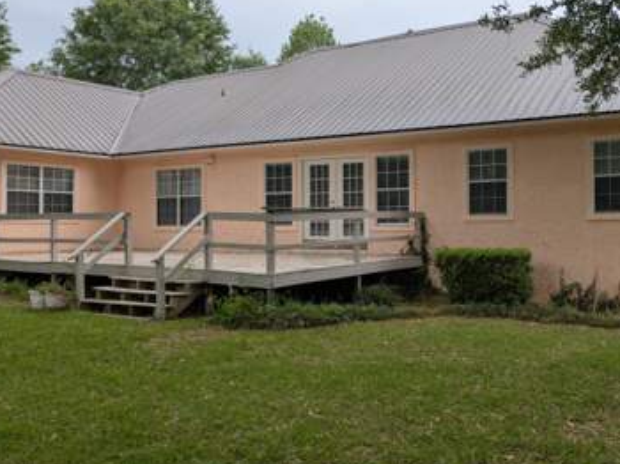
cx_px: 406
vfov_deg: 38.6
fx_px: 662
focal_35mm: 37
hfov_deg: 49.4
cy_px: 212
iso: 56
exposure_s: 1/1560
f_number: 1.73
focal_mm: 4.38
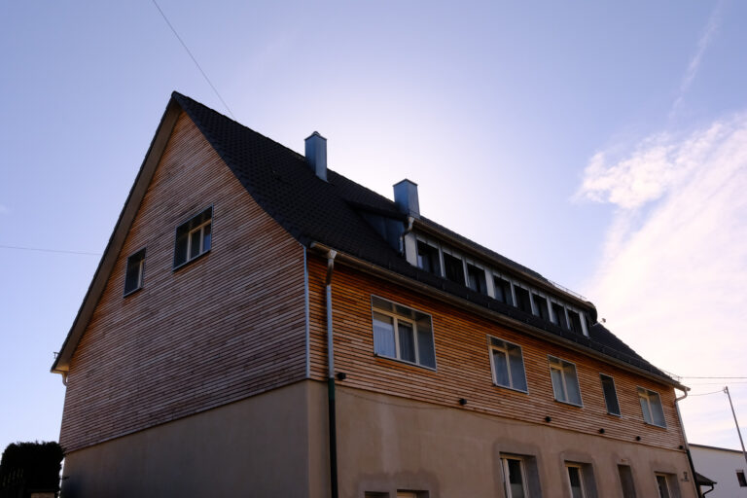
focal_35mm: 31
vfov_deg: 42.3
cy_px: 249
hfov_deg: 60.3
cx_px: 374
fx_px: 643
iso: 1600
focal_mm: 20.8
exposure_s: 1/2000
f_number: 10
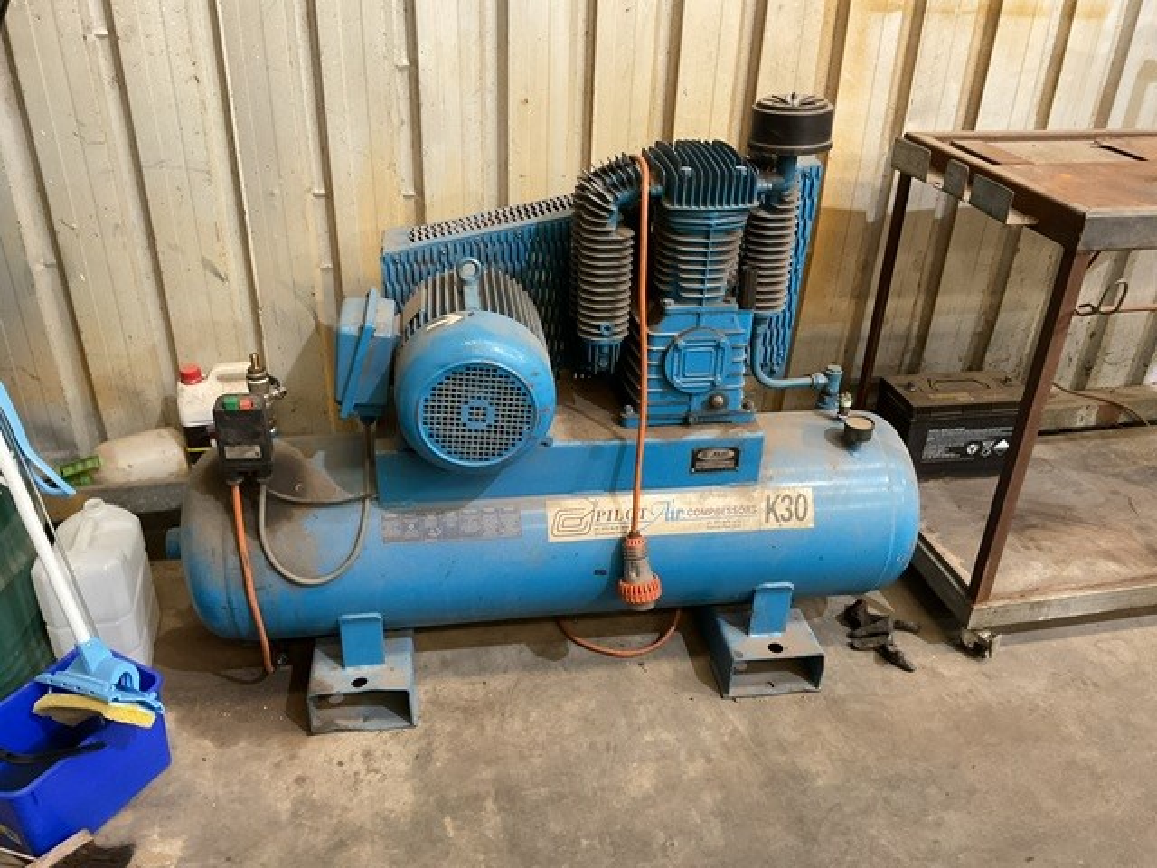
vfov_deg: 48.2
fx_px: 969
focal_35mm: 29
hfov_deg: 61.7
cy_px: 434
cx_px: 578
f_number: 1.8
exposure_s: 1/40
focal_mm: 3
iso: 200
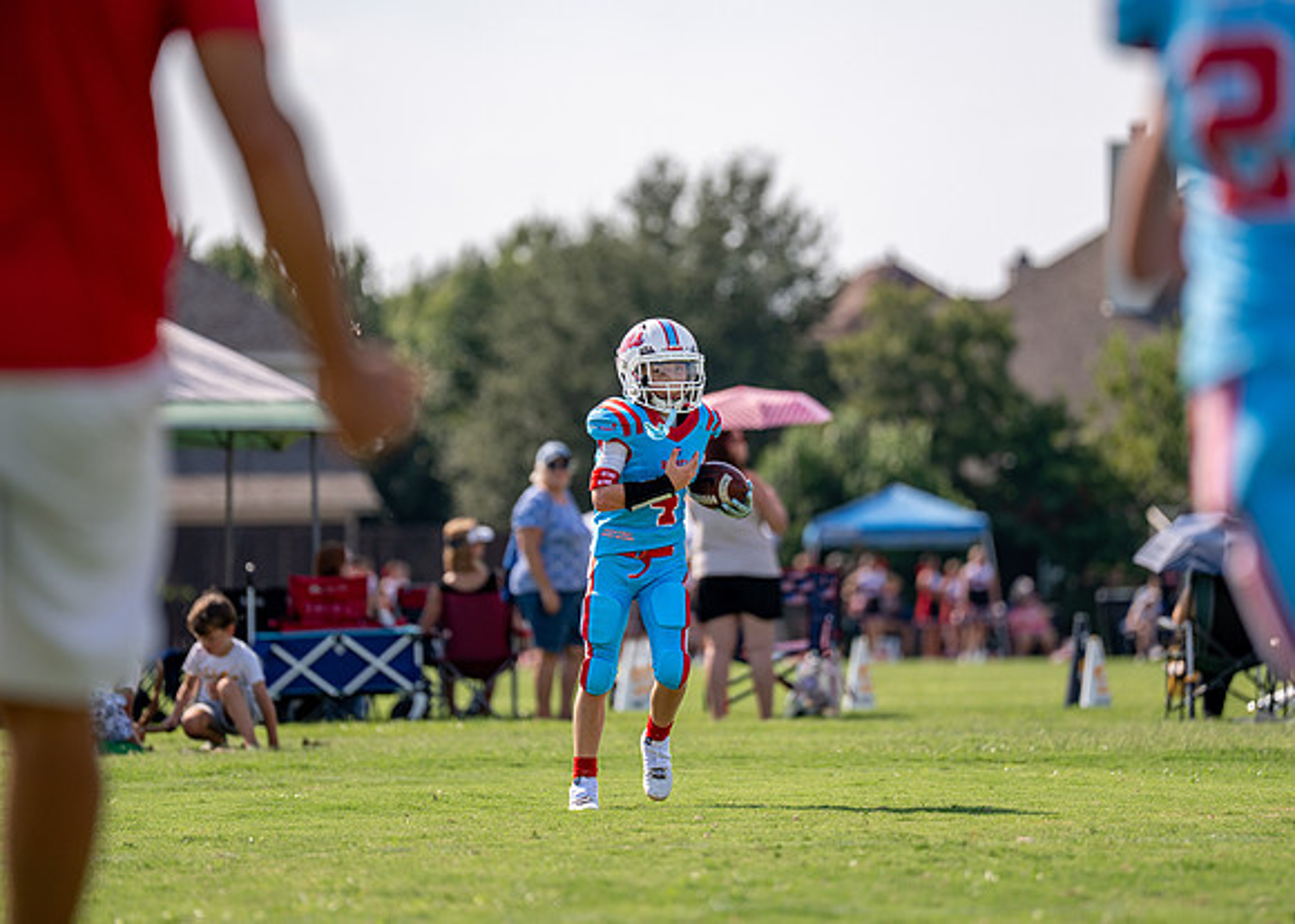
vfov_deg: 6.3
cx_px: 663
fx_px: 8435
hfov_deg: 8.8
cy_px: 430
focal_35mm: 229
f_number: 2.8
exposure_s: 1/3200
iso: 125
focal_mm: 200
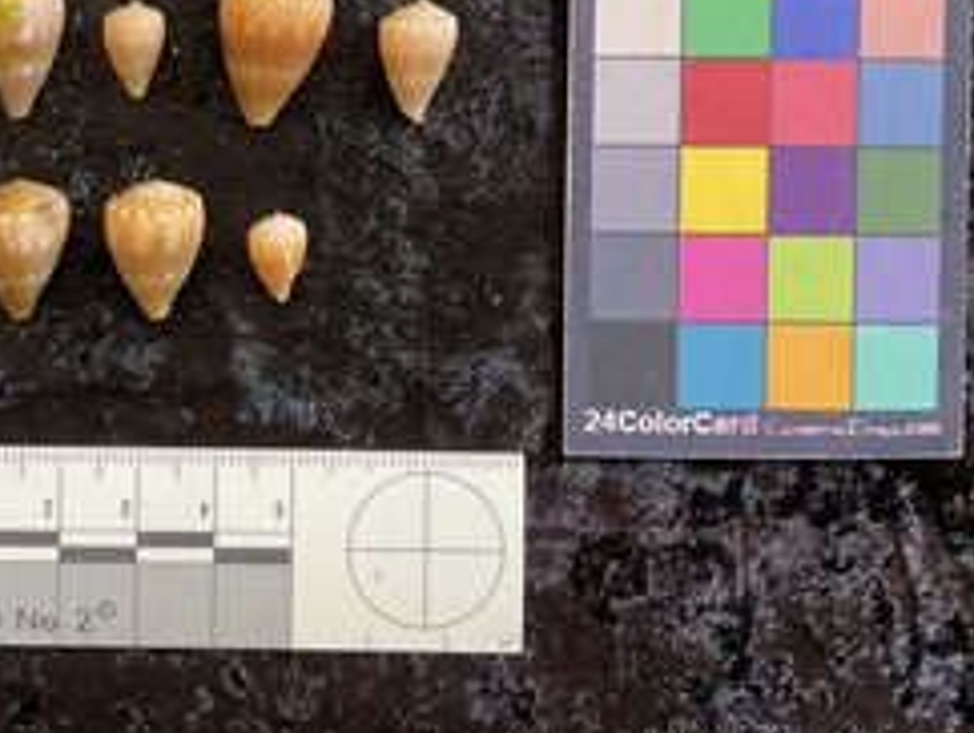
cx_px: 306
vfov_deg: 34.0
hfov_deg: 44.0
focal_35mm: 42
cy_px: 224
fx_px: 1183
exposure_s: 1/60
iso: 64
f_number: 1.8
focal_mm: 3
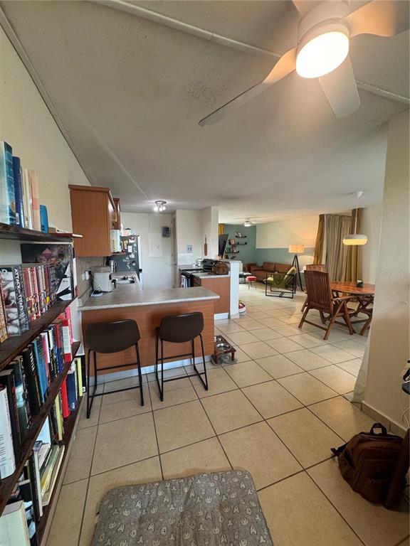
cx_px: 205
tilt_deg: -7.4
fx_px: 221
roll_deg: +0.5
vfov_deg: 102.1
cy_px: 273
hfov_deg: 85.7
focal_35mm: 14
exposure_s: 1/60
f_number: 2.2
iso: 200
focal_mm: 2.22
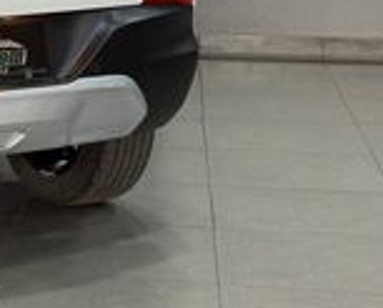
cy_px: -33
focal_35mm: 144
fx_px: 1635
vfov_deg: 10.6
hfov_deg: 12.6
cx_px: -200
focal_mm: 6.76
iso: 125
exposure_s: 1/60
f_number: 1.78
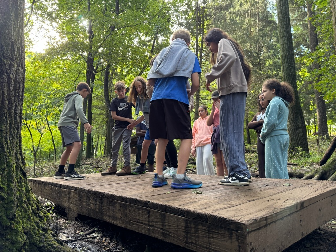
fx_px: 233
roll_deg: -1.9
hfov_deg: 71.6
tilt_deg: +7.2
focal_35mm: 24
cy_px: 126
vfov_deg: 56.8
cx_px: 168
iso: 200
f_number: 1.78
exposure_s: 1/92
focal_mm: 6.76
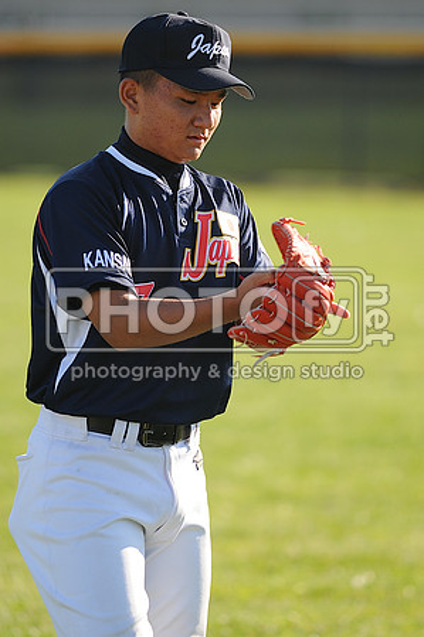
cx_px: 212
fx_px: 7968
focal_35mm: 450
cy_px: 318
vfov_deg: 4.6
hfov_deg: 3.0
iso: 200
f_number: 4
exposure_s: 1/640
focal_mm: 300
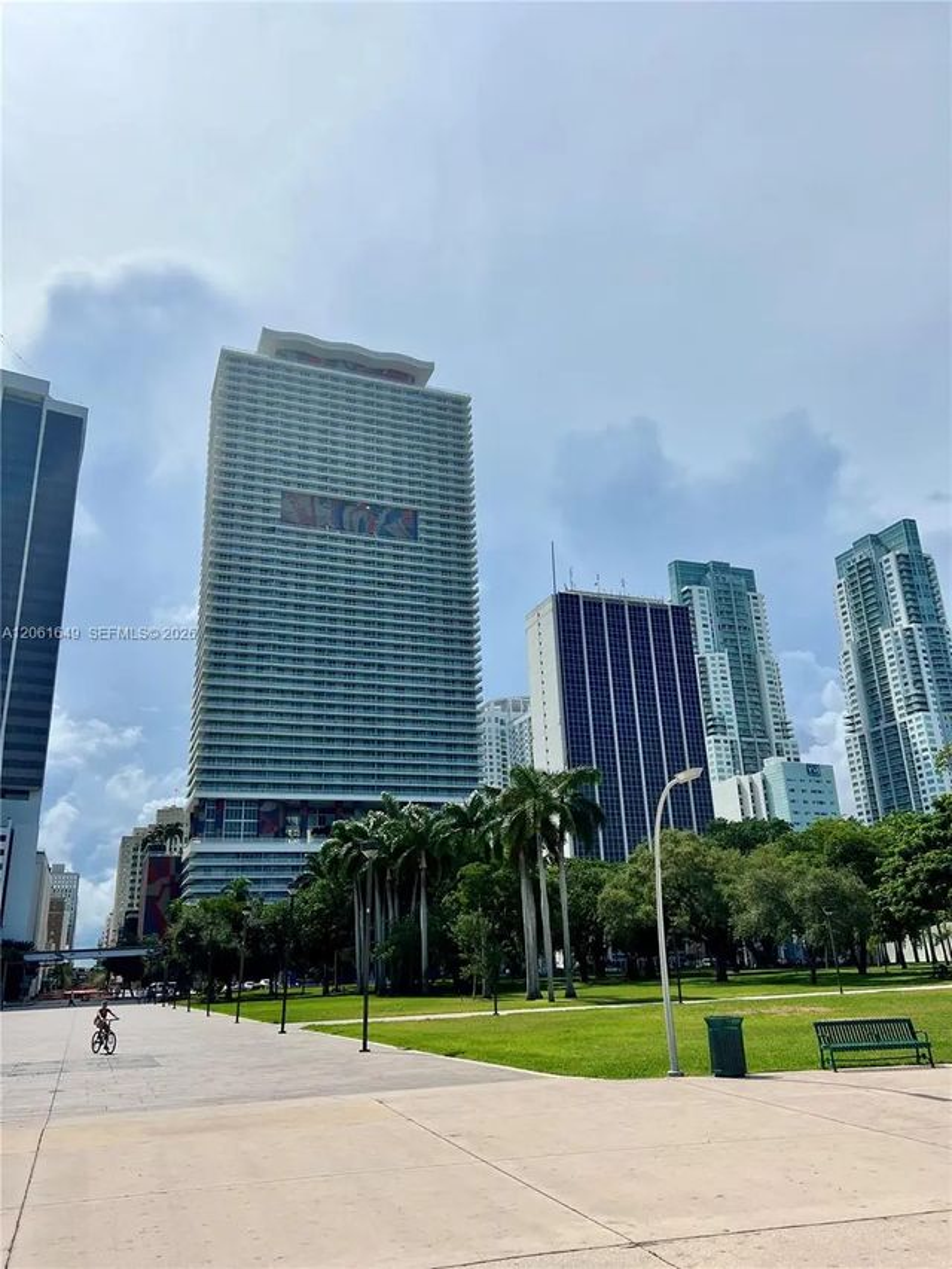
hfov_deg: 53.1
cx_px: 476
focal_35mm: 26
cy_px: 634
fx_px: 953
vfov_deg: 67.3
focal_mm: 5.7
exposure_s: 1/12658
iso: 50
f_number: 1.5
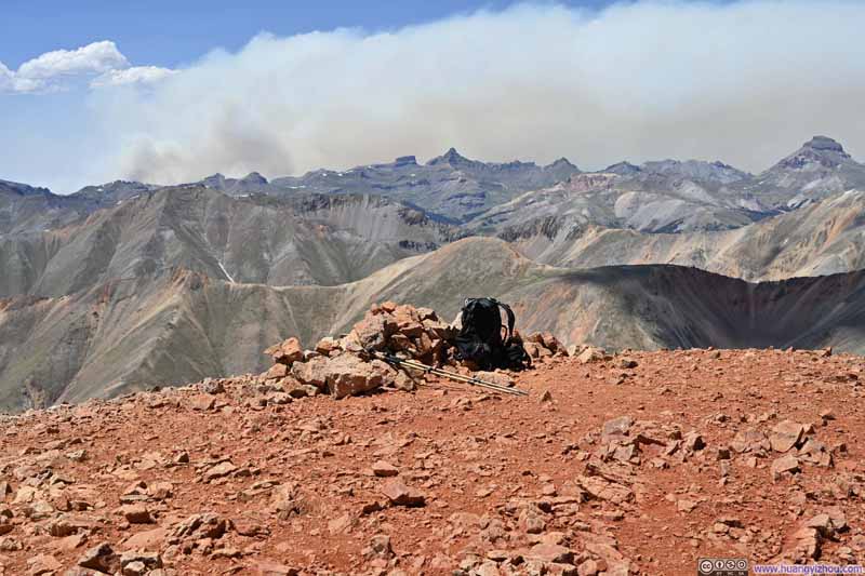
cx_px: 432
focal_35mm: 46
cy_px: 288
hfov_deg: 42.8
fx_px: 1105
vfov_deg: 29.2
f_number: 11
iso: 64
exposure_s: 1/200
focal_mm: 46
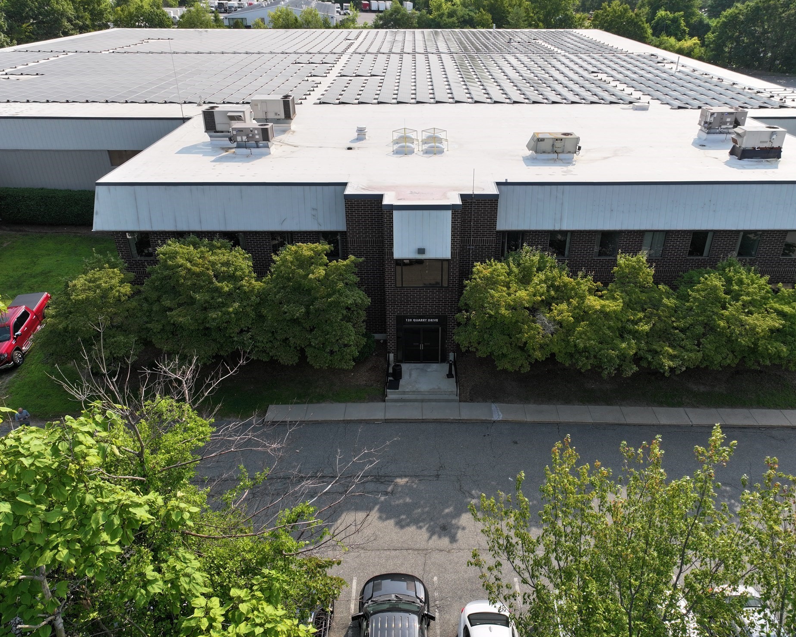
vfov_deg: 54.9
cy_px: 317
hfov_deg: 66.0
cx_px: 414
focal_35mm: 26
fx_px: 613
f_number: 2.8
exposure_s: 1/200
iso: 310
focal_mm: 12.29
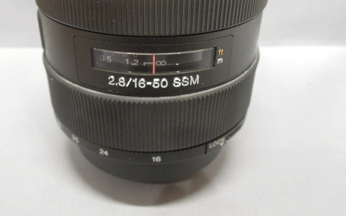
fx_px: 339
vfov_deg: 34.7
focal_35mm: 36
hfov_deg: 53.7
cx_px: 140
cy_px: 57
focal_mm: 4.3
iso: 400
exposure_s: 1/15
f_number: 2.8
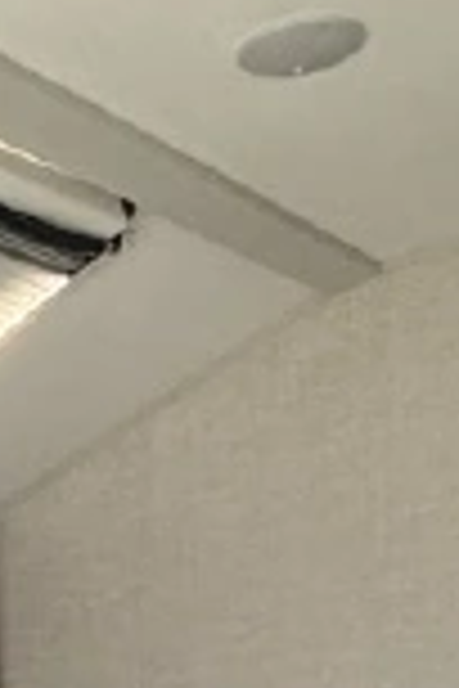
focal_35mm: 76
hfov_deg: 17.2
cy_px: 1169
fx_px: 1453
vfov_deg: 20.5
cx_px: -81
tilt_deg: -15.7
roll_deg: +3.0
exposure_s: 1/60
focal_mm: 2.22
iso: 400
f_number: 2.2
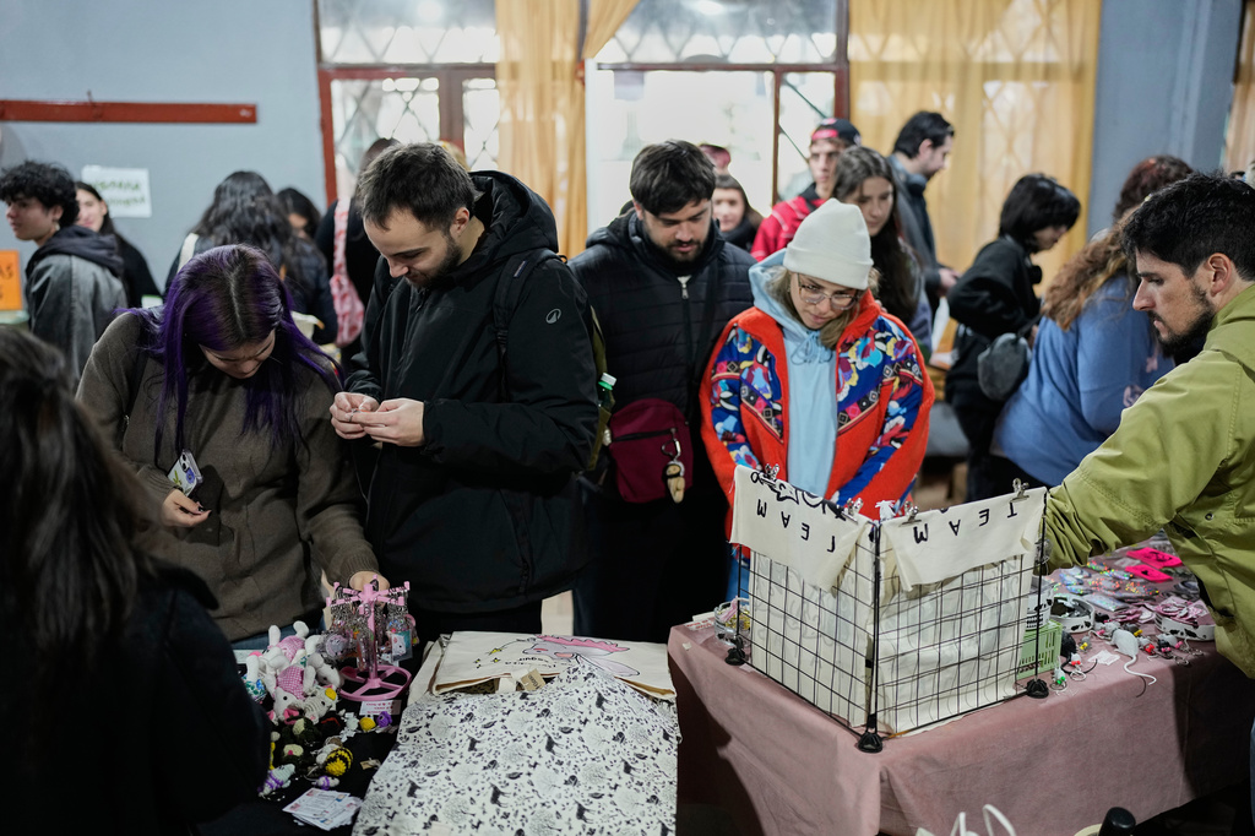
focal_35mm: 35
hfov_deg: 54.4
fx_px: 1220
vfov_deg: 37.8
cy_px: 418
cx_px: 628
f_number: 1.4
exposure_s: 1/320
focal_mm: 35
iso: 1250
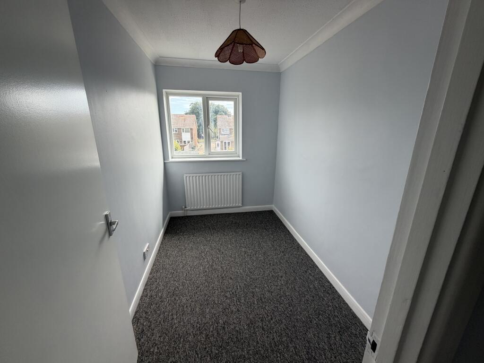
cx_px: 242
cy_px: 182
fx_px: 196
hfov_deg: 102.1
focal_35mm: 14
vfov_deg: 85.7
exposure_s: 1/154
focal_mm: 2.22
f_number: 2.2
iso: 64
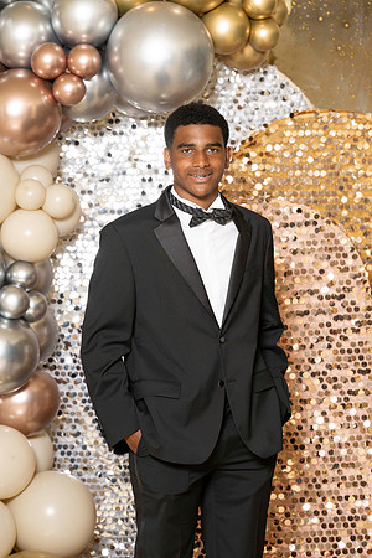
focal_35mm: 135
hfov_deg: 10.2
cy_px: 279
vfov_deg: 15.2
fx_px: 2092
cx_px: 186
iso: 250
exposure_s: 1/200
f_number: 5.6
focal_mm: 135
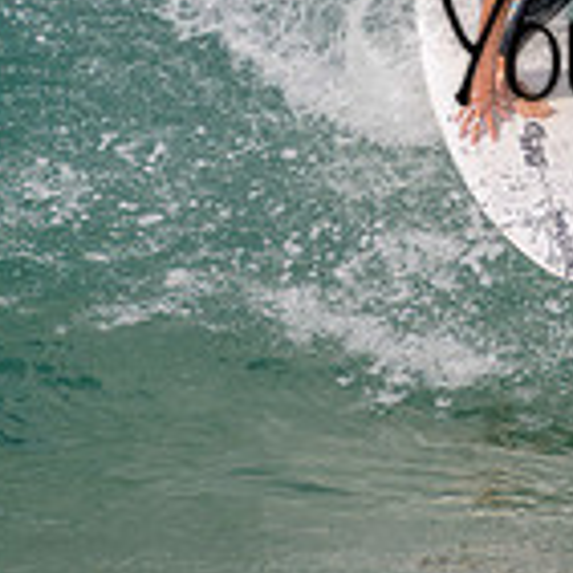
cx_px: 856
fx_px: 65697
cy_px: 7
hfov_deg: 0.5
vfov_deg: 0.5
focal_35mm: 3508
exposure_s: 1/250
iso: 90
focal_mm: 1000
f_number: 11
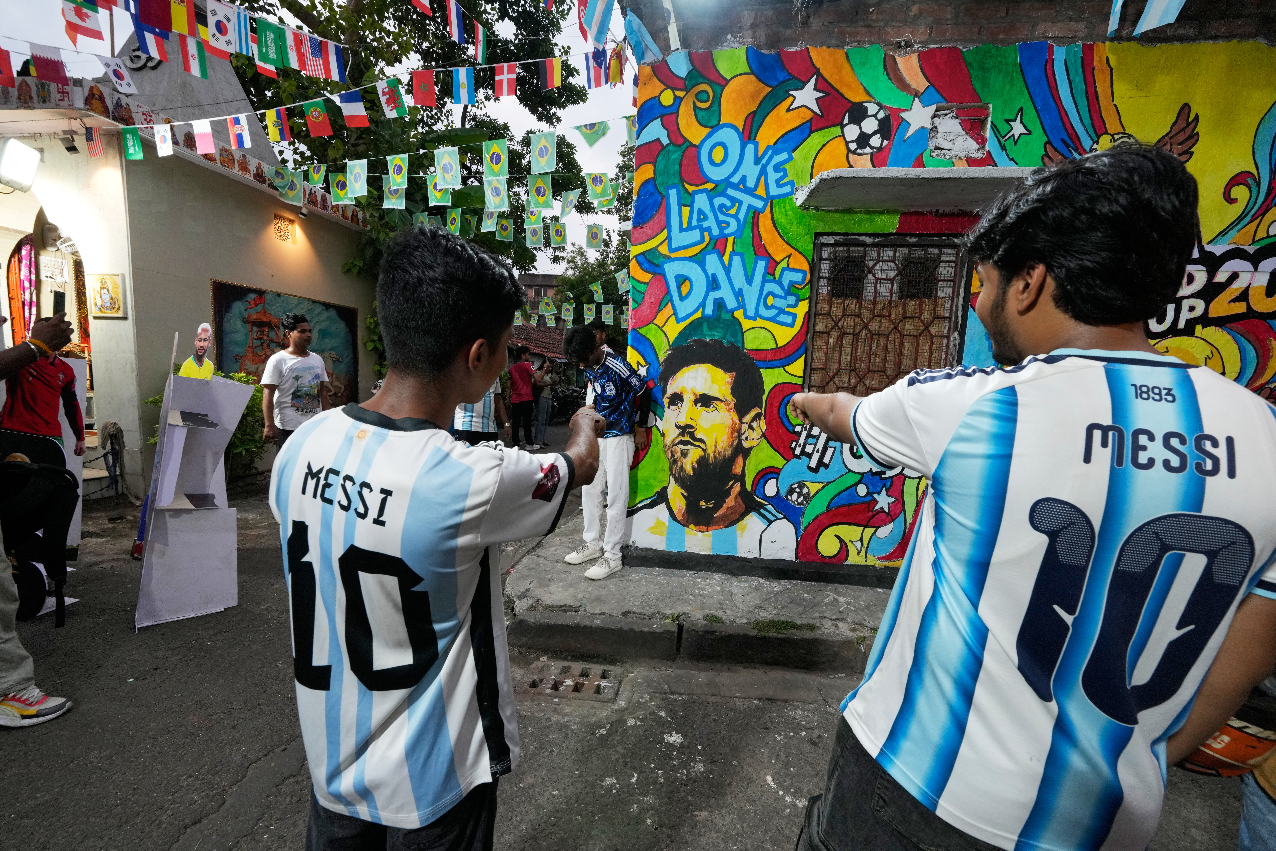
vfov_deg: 81.2
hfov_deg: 104.3
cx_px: 638
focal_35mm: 14
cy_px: 426
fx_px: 496
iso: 1600
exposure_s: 1/60
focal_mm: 14
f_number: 10
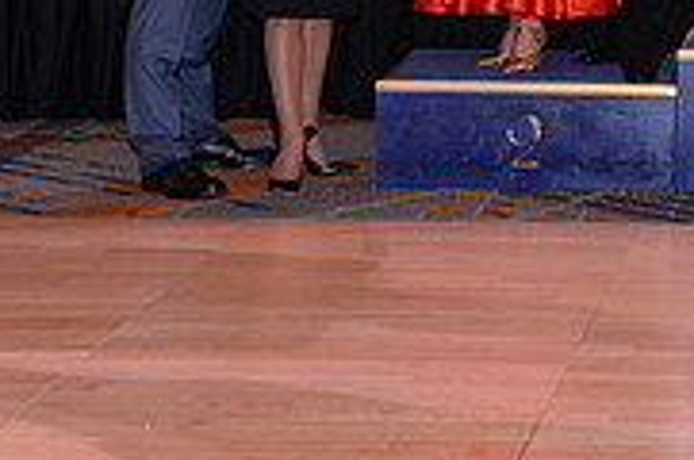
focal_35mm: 147
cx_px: 1035
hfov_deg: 13.2
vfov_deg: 9.1
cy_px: -213
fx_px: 2829
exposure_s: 1/250
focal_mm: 46
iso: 1600
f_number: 5
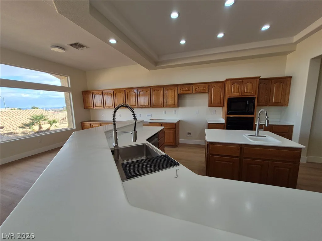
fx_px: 121
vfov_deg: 89.9
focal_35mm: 13
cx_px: 161
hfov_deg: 106.2
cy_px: 120
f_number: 2.2
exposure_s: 1/138
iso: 50
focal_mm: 1.74
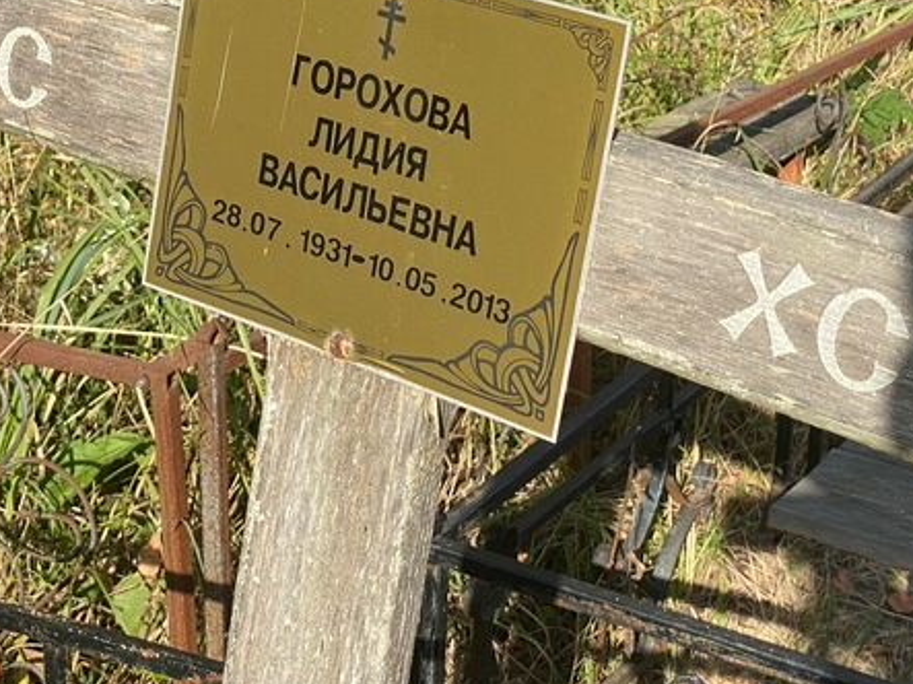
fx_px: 2479
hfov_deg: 20.7
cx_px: 249
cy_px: 159
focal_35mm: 94
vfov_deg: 15.6
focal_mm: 6
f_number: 2
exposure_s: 1/675
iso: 20
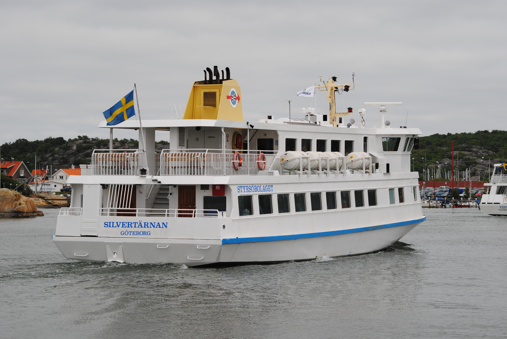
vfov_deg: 13.1
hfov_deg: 19.4
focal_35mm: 105
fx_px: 1481
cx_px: 254
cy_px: 170
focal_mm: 70
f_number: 5.6
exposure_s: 1/500
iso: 125
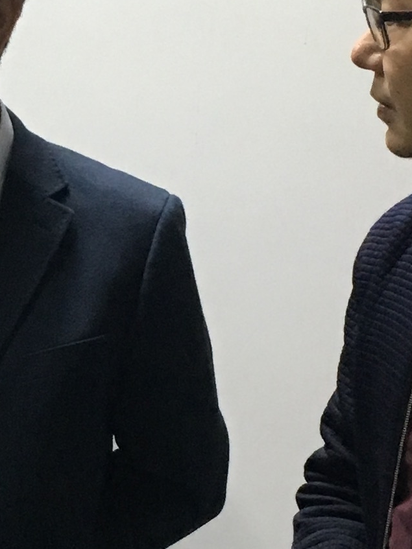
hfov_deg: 10.5
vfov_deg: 14.3
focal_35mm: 138
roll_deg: -2.7
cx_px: -100
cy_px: 211
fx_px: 2191
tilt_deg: -6.6
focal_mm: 4.15
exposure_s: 1/33
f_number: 2.2
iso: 200
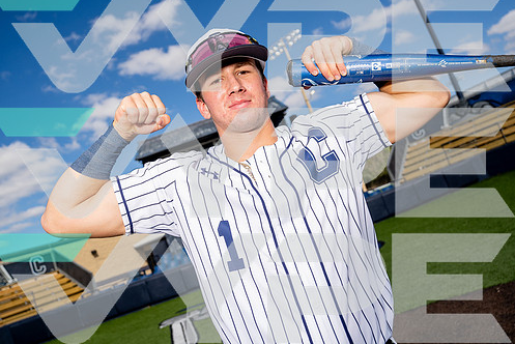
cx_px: 251
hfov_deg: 65.4
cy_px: 163
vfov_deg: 46.4
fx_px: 401
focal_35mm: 28
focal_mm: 24
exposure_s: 1/1250
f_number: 4
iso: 100
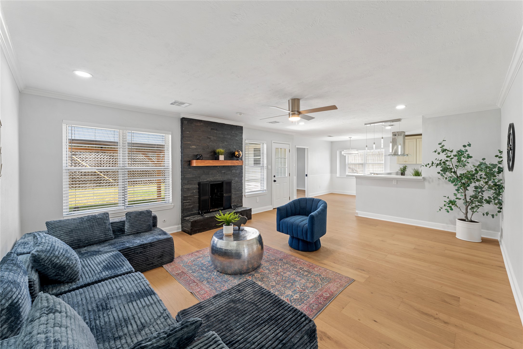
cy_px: 174
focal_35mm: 14
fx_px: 203
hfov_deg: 104.3
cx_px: 262
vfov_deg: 81.2
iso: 125
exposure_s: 1/2
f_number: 8
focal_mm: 14
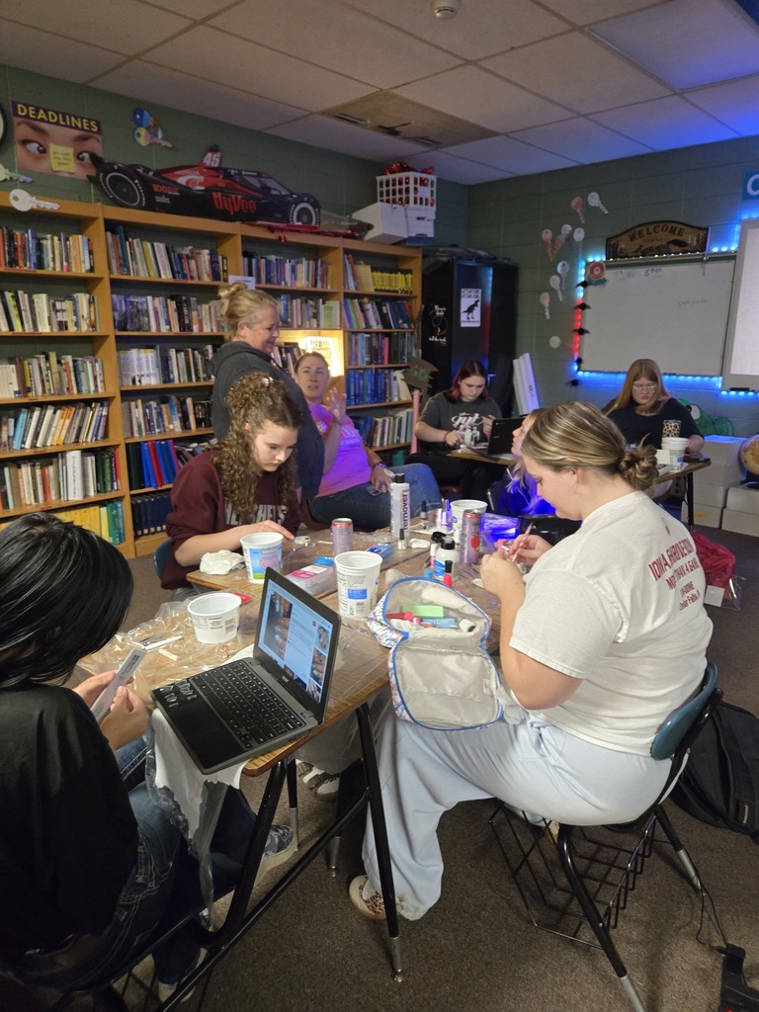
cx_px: 380
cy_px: 506
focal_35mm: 23
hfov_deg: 58.9
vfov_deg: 73.9
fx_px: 672
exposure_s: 1/60
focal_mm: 5.4
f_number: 1.8
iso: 1000
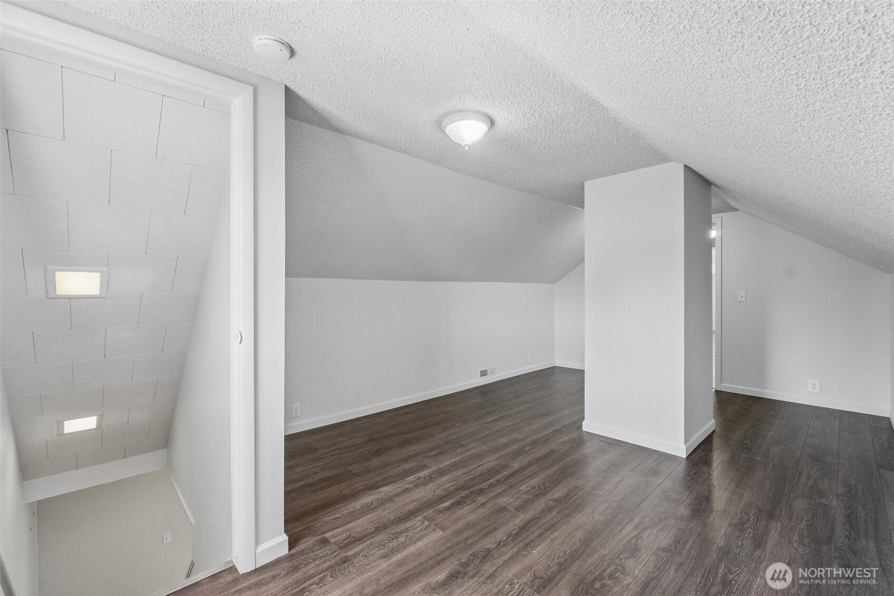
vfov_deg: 77.3
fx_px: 372
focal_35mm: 15
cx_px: 447
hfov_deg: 100.4
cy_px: 298
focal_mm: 10
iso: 2000
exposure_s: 1/30
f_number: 9
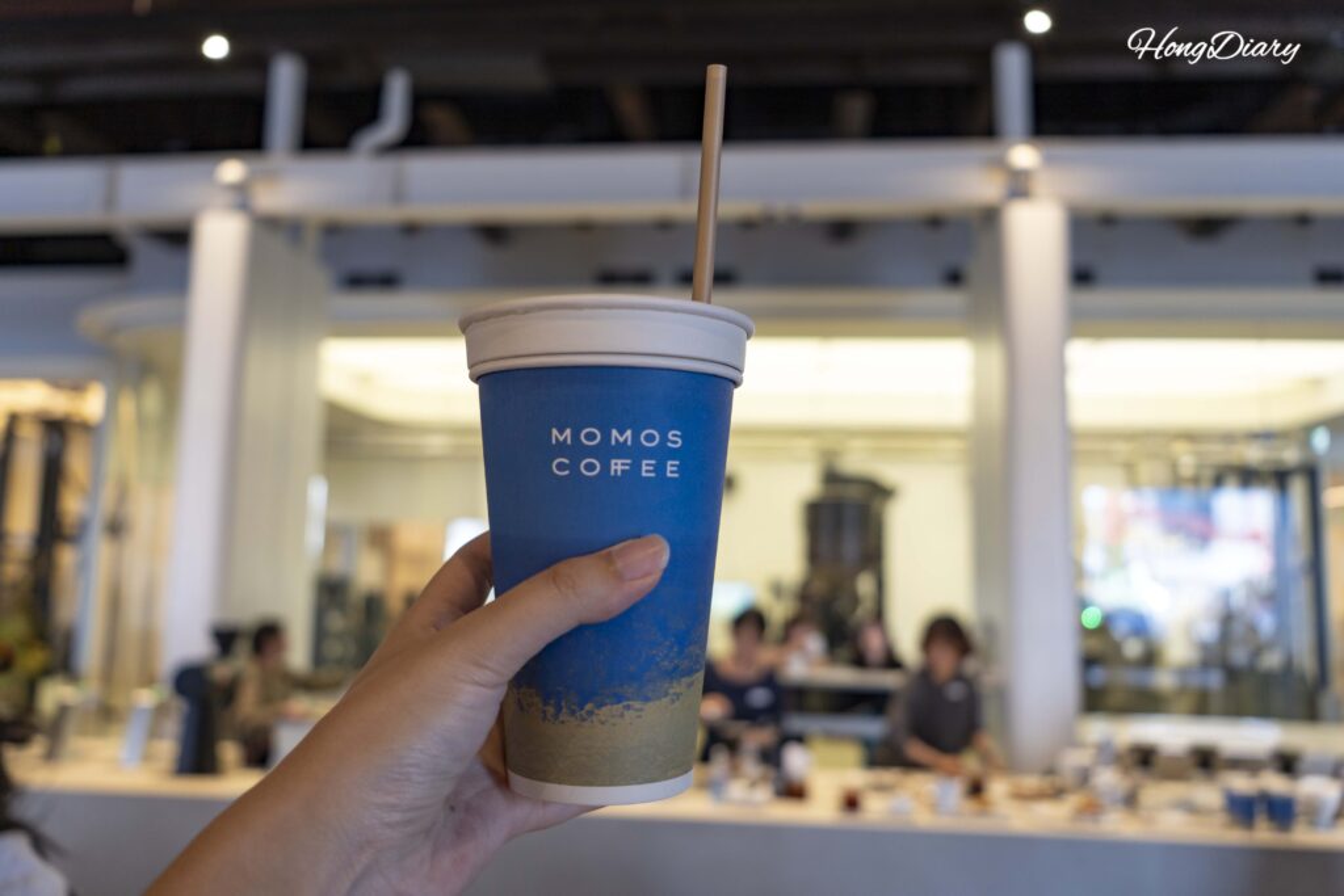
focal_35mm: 28
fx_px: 1045
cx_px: 672
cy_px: 448
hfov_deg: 65.5
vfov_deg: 46.4
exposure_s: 1/60
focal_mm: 28
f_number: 4
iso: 320
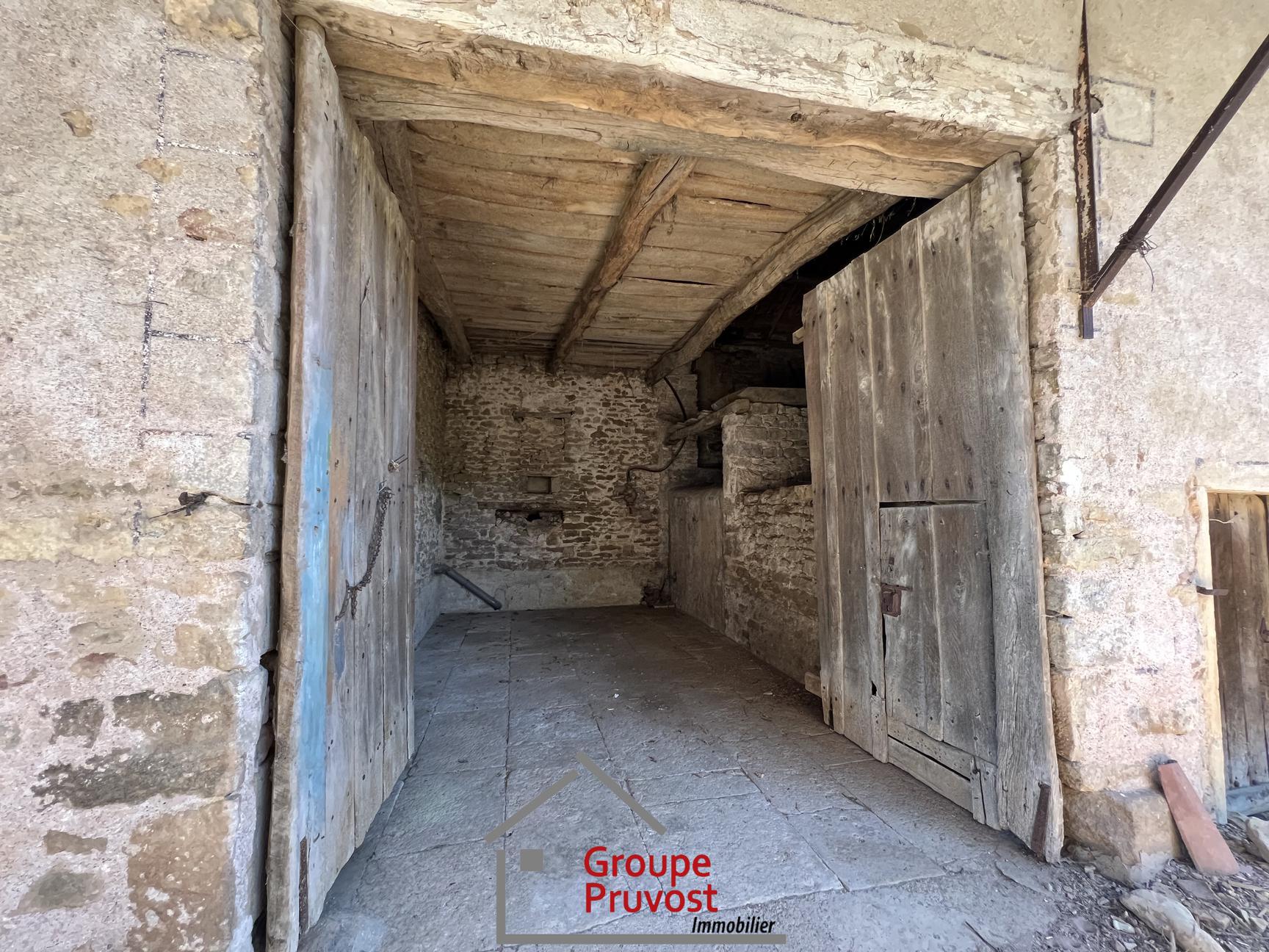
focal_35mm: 13
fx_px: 477
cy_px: 476
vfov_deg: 89.9
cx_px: 634
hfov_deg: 106.2
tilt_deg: +3.3
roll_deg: -0.1
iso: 250
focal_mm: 1.57
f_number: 1.8
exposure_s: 1/77
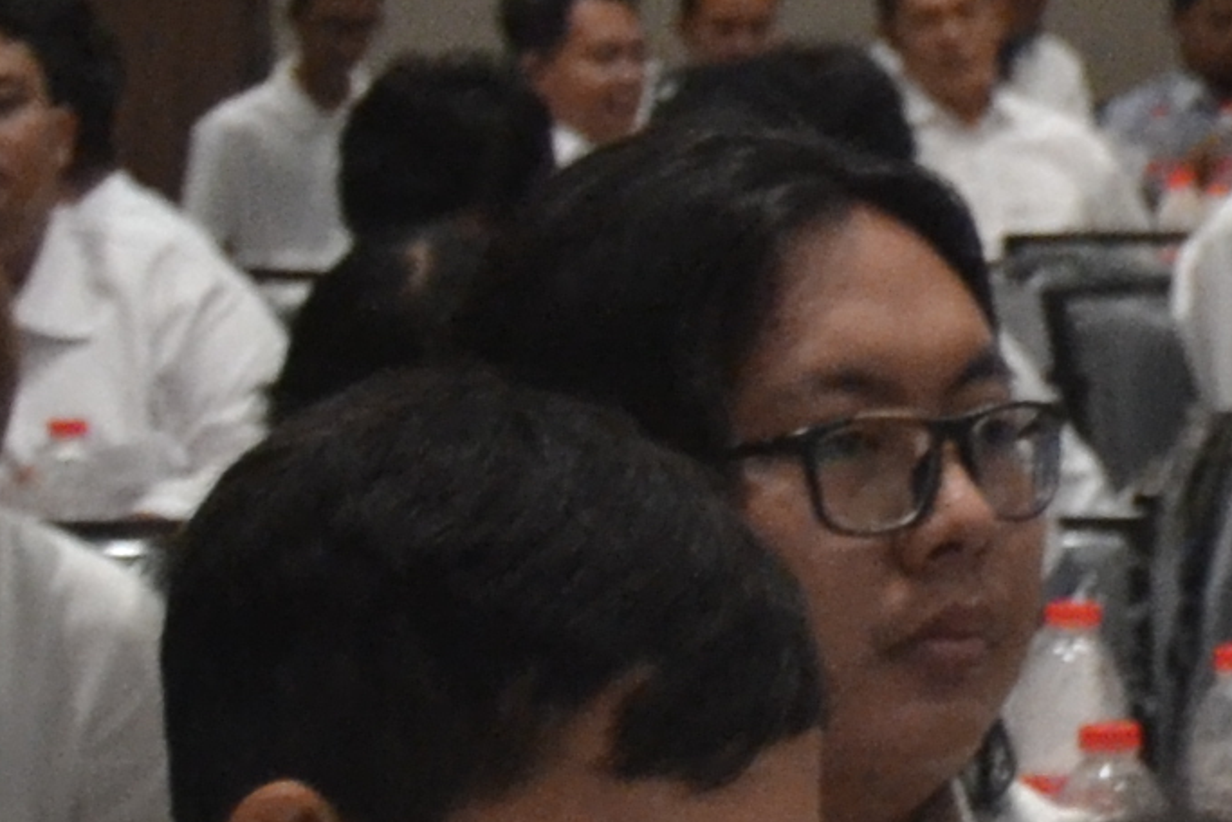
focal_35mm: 263
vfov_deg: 5.2
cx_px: 3451
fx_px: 9004
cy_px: -269
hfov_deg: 7.1
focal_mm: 26
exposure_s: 1/60
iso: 1400
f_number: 4
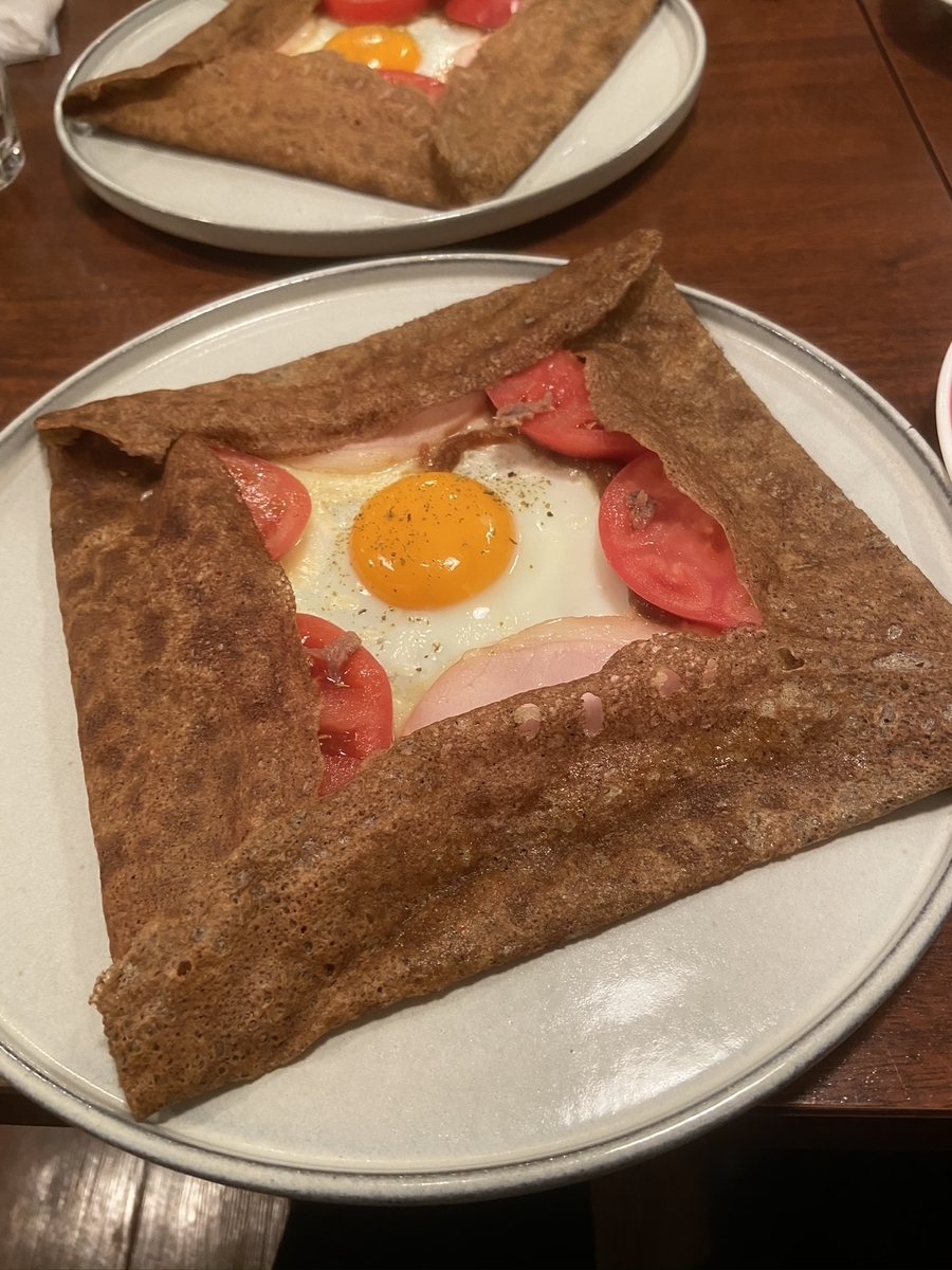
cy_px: 635
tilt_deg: -53.2
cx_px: 476
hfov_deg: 53.1
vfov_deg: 67.3
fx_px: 953
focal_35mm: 26
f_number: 1.8
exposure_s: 1/50
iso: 200
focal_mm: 4.25
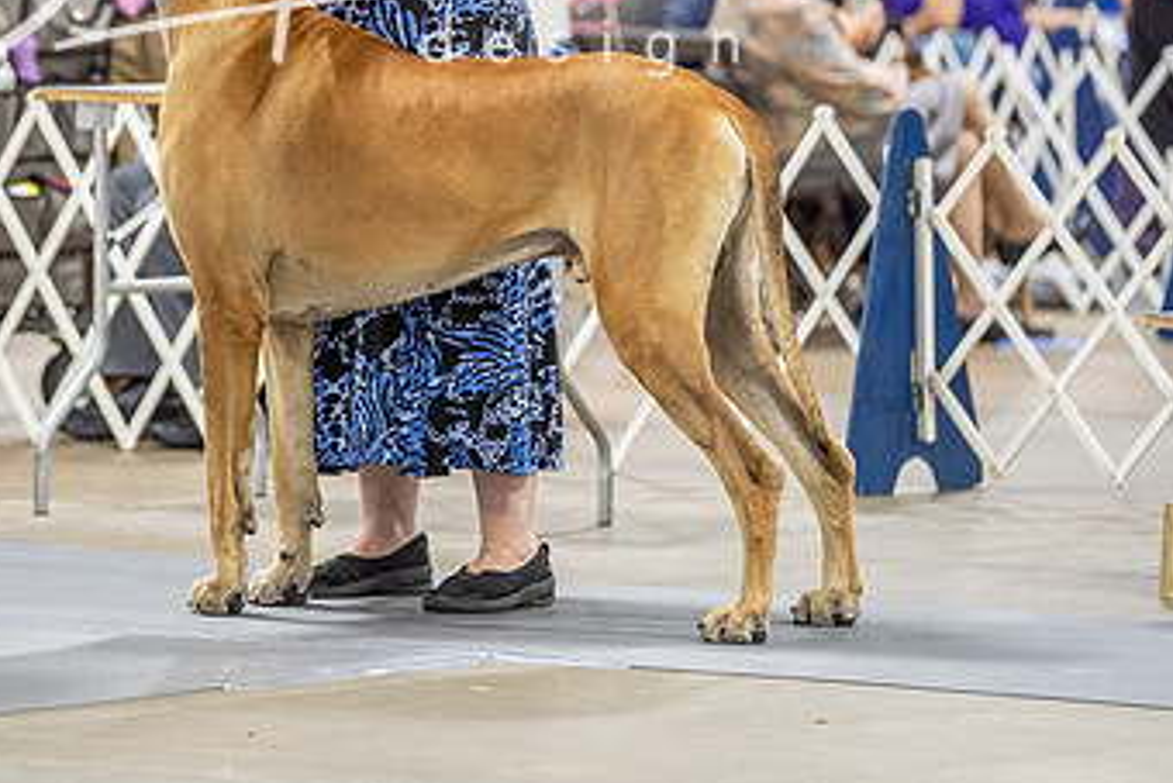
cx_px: 310
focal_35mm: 266
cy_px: 150
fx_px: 8670
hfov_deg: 7.7
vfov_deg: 5.2
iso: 2500
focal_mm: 156
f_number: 2.8
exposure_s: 1/160
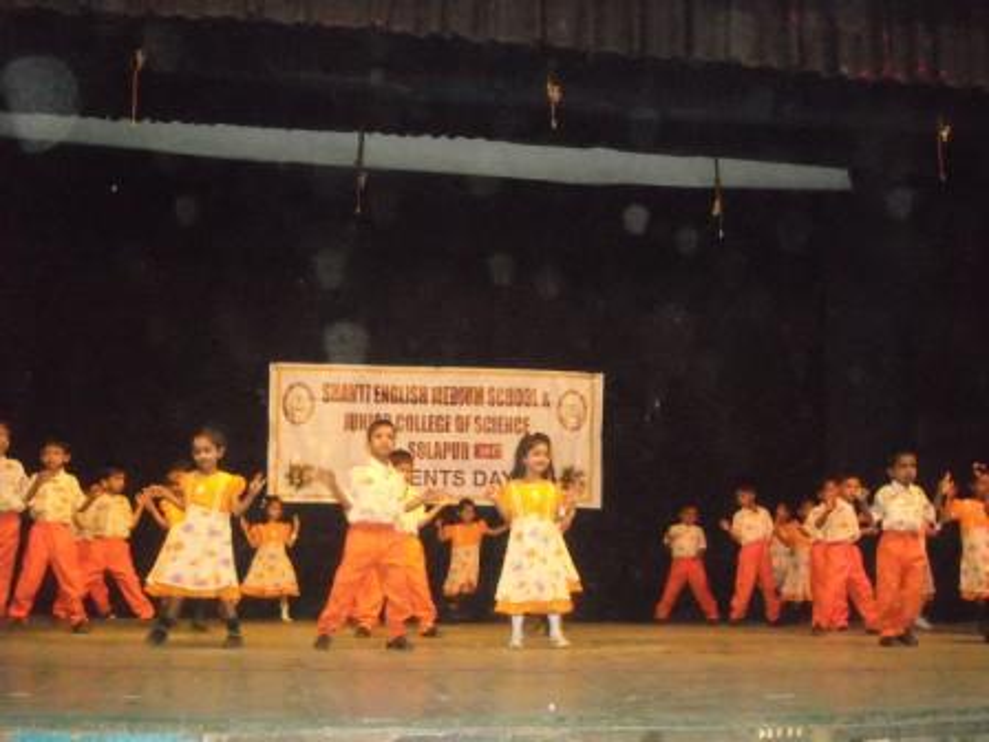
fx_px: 1400
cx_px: 494
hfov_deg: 38.9
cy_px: 371
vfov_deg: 29.7
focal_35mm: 49
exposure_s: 1/60
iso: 1600
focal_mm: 7.92
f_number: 3.2
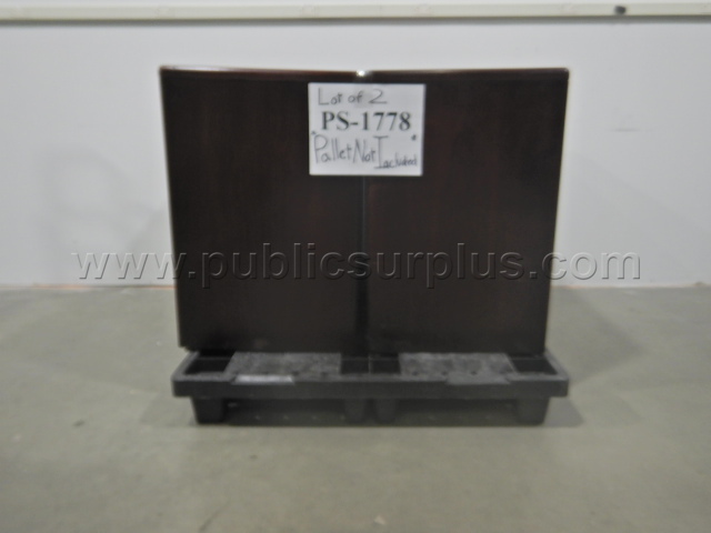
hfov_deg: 71.6
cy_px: 266
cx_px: 356
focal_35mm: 24
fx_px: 493
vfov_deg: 56.8
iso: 180
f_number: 2.8
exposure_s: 1/30
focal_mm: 4.3
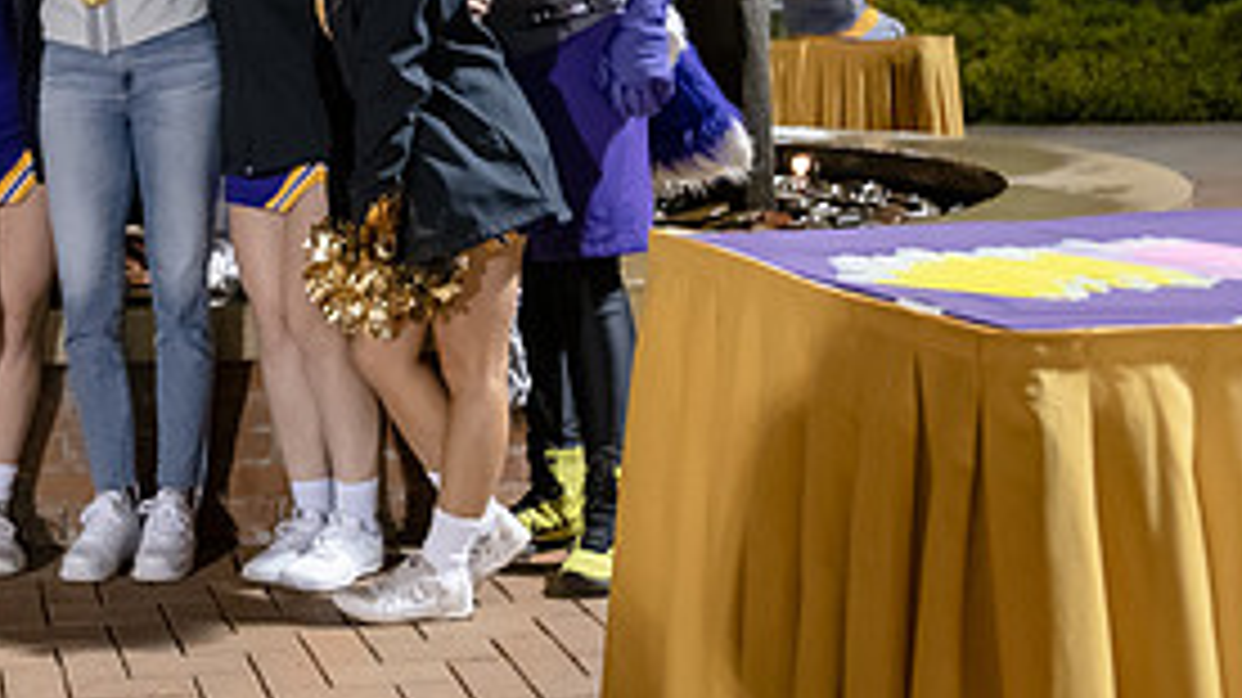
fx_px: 2173
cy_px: -2
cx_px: 99
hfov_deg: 30.4
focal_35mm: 66
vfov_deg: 17.8
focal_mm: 30
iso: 4000
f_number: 3.5
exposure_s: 1/80
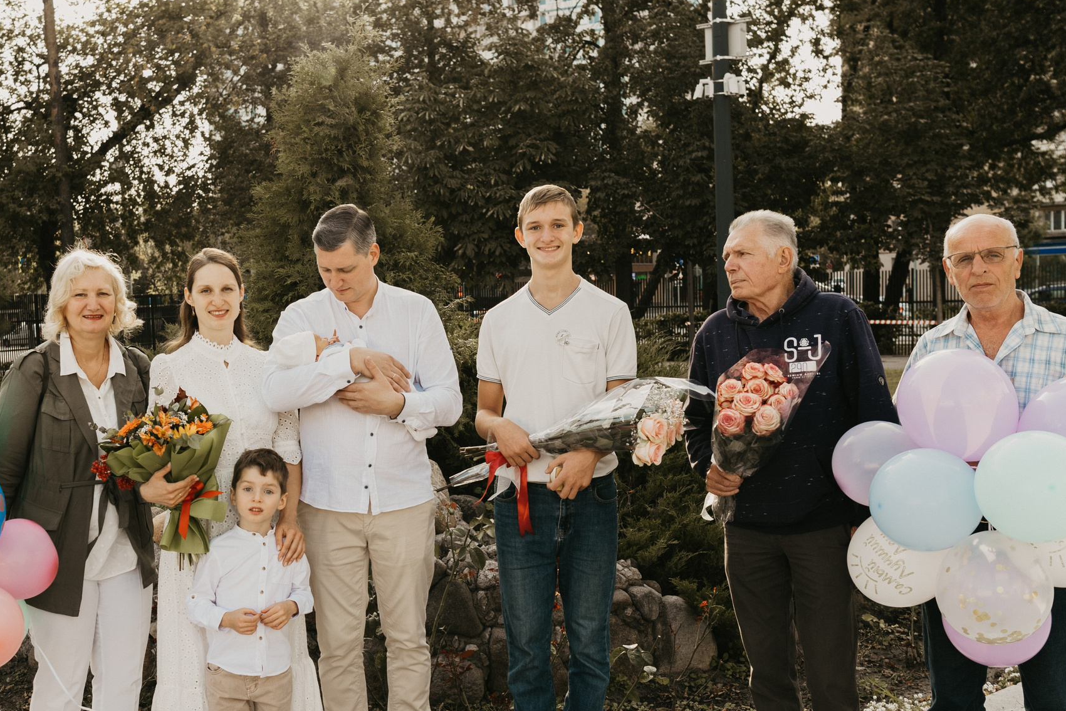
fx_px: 1392
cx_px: 368
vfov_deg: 28.6
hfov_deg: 41.4
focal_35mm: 47
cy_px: 406
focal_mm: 29
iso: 500
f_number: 5
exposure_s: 1/250
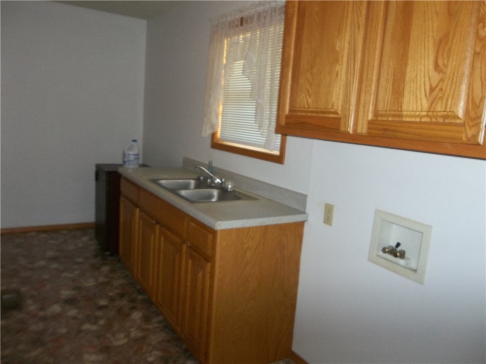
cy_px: 182
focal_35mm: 27
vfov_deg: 51.4
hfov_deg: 65.3
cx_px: 243
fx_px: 379
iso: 160
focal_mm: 4.9
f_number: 3.5
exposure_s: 1/30
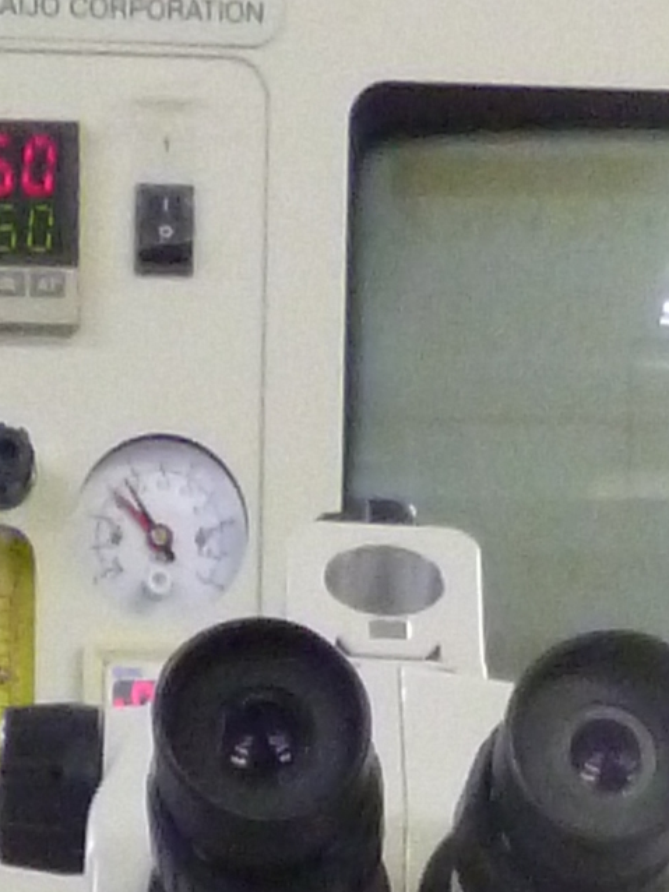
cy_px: 3054
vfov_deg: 7.8
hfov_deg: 7.3
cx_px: 186
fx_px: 5207
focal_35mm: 202
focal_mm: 5
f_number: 3.1
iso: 400
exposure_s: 1/40
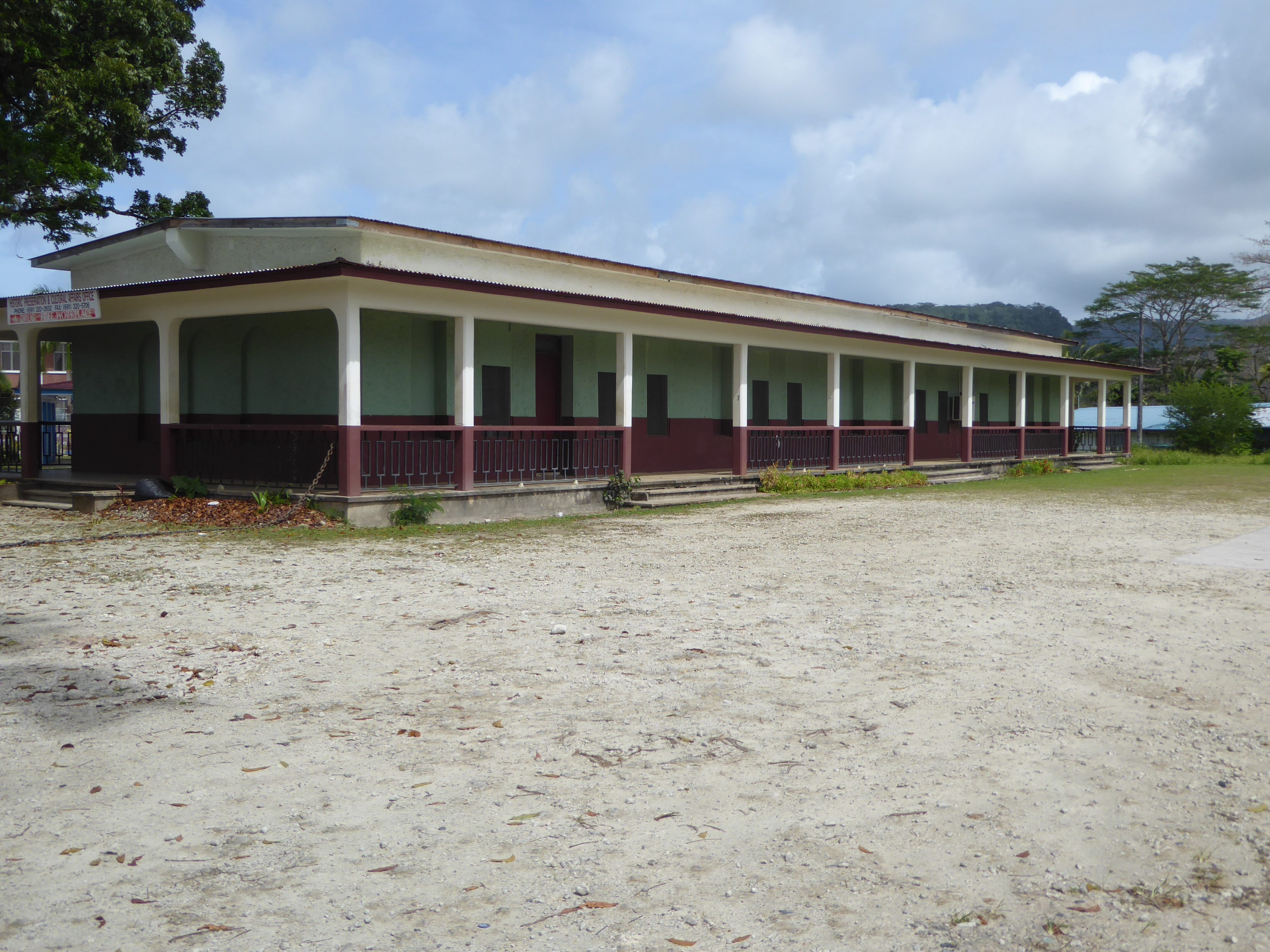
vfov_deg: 40.7
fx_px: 1284
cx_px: 635
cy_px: 476
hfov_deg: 52.6
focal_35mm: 35
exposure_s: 1/1000
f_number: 3.7
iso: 80
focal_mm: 6.3
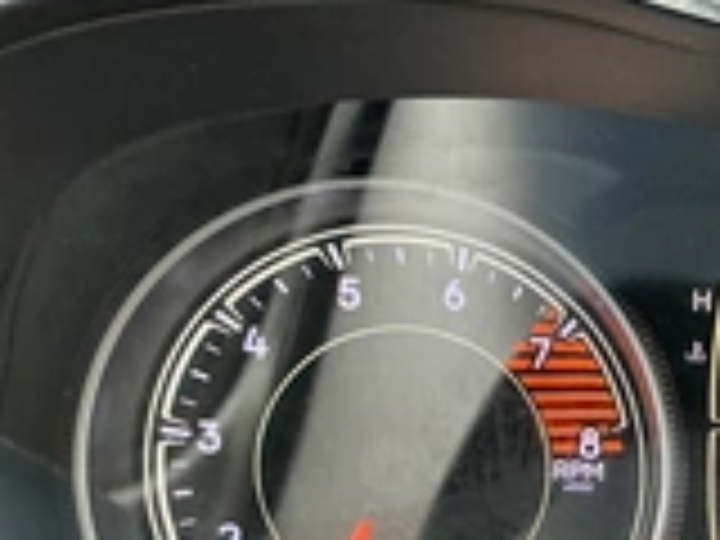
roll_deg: -3.6
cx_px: 774
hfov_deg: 25.9
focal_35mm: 70
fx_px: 1456
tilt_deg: -25.8
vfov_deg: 20.5
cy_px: 513
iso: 160
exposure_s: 1/60
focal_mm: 3
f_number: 1.8
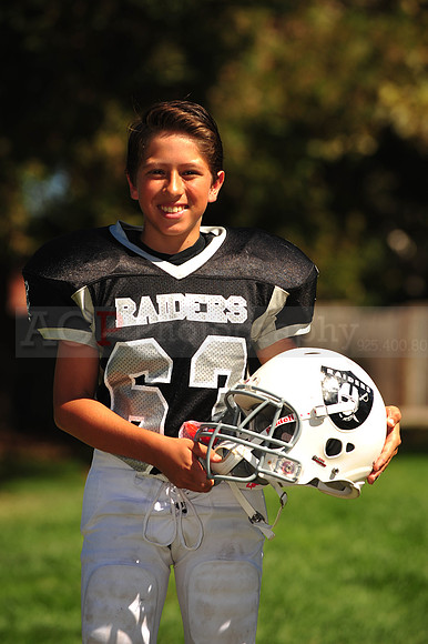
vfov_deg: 10.3
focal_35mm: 200
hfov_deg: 6.9
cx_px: 214
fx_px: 3571
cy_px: 322
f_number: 5
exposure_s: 1/640
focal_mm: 200
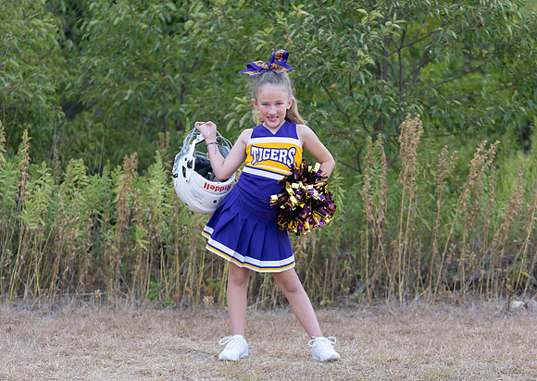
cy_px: 207
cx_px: 274
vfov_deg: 18.0
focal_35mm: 79
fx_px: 1206
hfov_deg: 25.1
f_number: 2.8
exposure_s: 1/320
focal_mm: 70
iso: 320
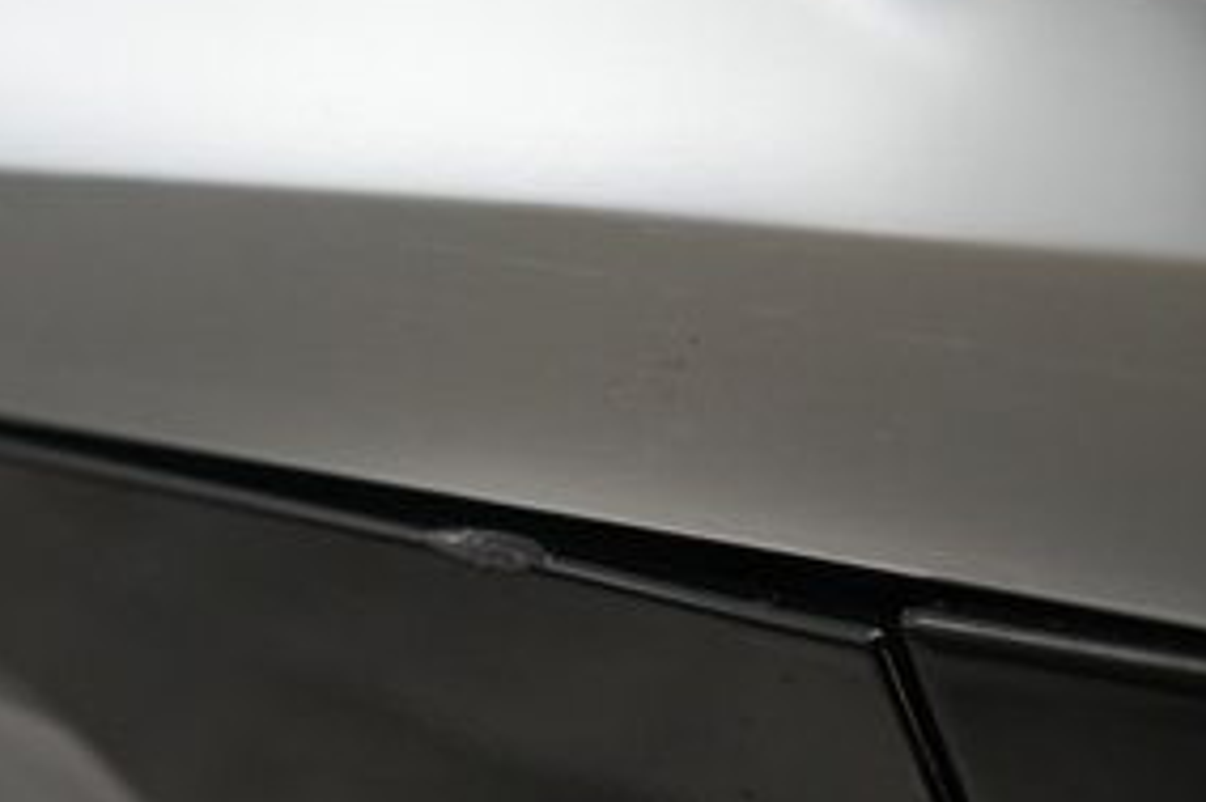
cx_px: 59
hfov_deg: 30.1
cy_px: 501
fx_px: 2109
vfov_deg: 21.5
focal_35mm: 63
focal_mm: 28
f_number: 5
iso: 4000
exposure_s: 1/200
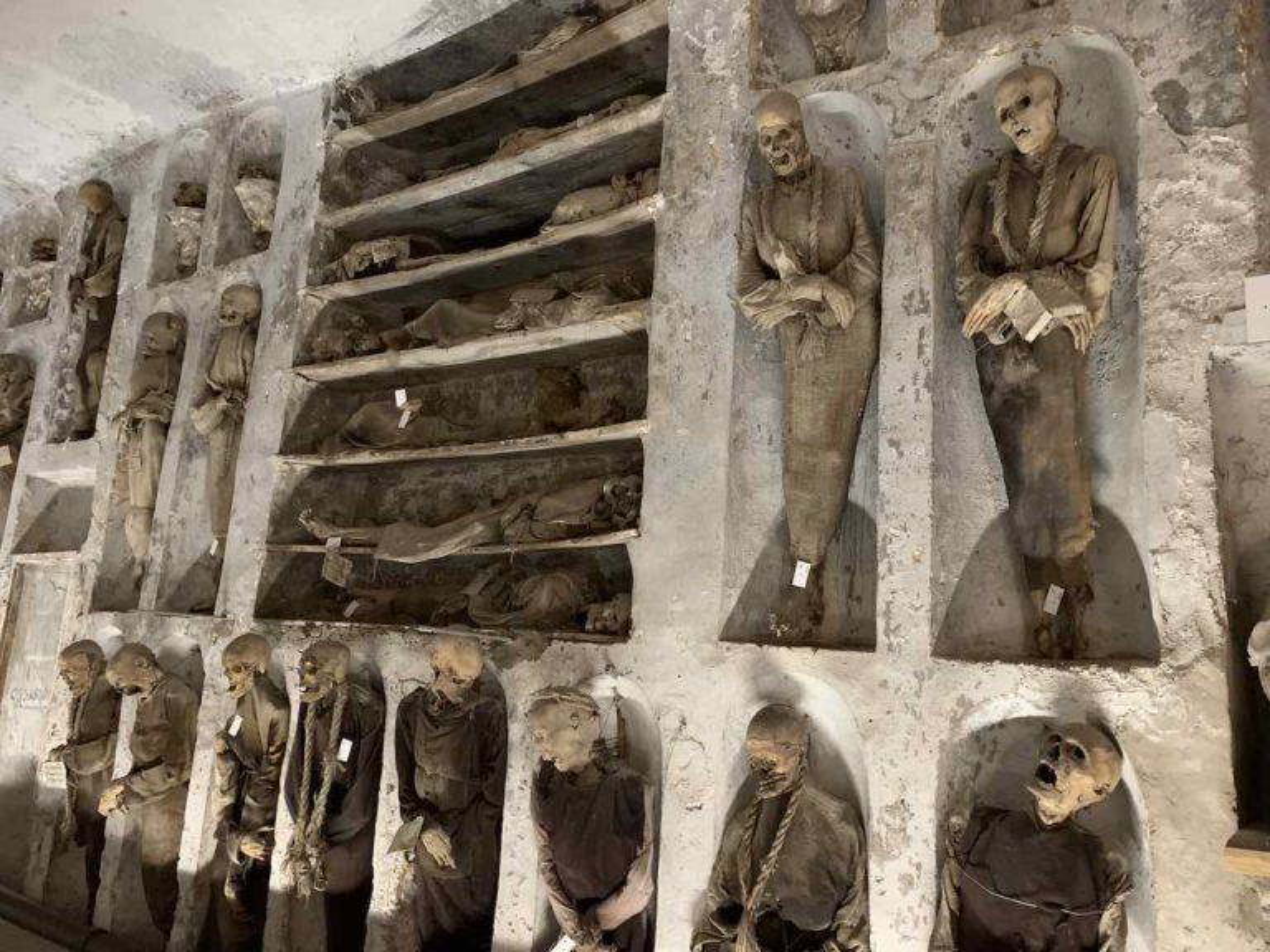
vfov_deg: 53.1
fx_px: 954
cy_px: 476
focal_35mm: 26
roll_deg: -3.9
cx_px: 635
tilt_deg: +12.2
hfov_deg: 67.3
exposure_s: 1/25
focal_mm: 4.25
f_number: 1.8
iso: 640
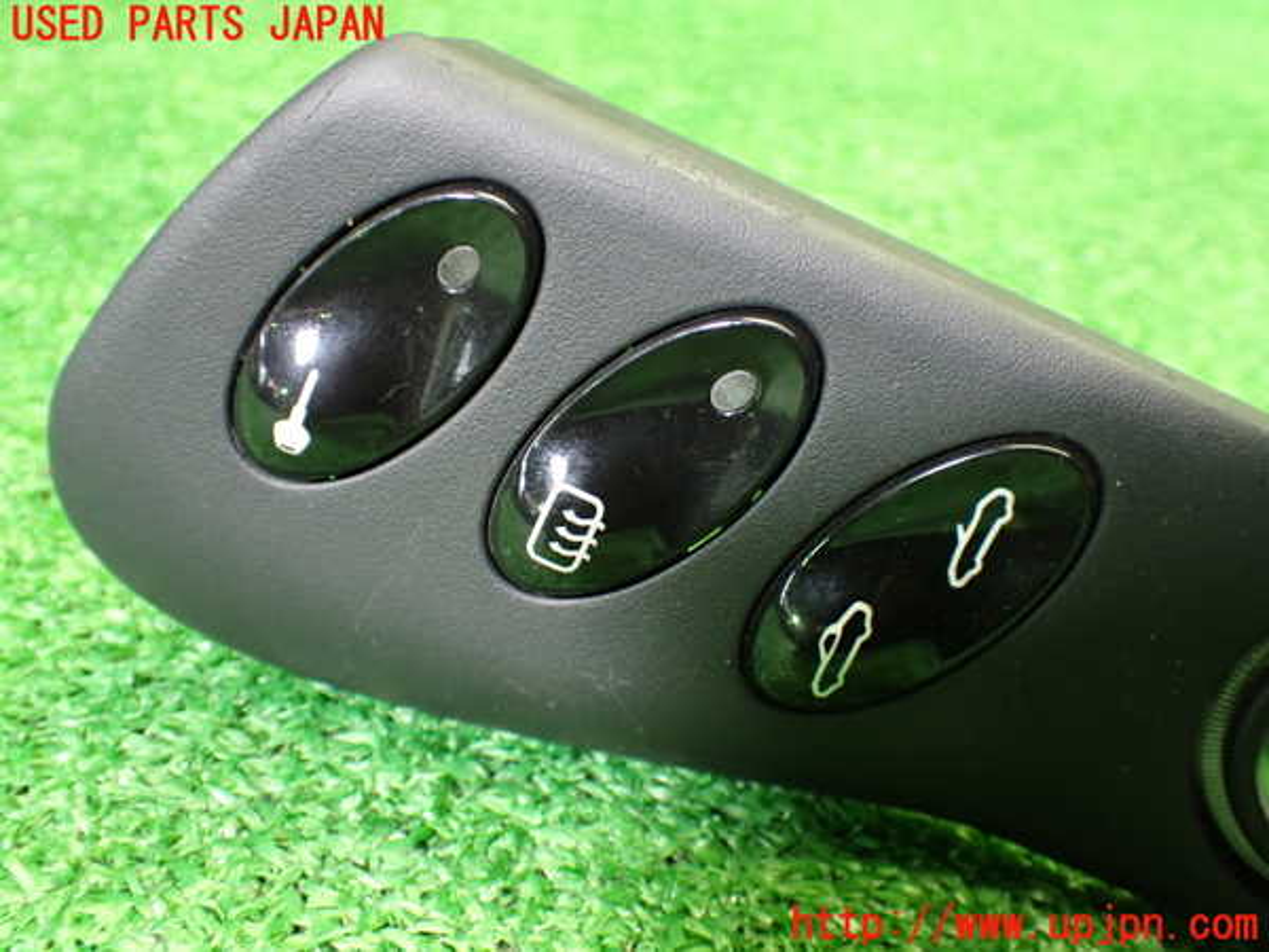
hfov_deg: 51.4
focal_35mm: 36
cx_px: 634
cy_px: 476
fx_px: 1320
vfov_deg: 39.7
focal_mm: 6.37
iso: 800
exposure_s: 1/50
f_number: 2.5
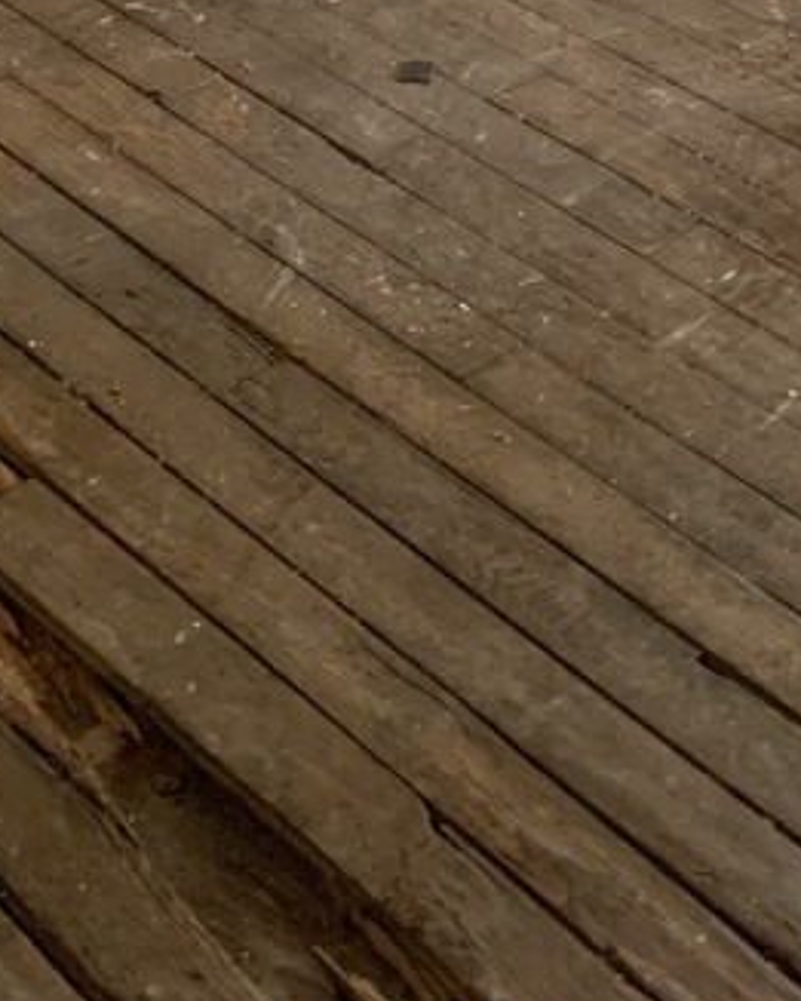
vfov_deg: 19.5
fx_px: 2488
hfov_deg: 18.3
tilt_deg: -14.2
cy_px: -540
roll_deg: -1.0
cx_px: 387
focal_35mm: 84
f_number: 1.8
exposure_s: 1/58
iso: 400
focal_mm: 4.25
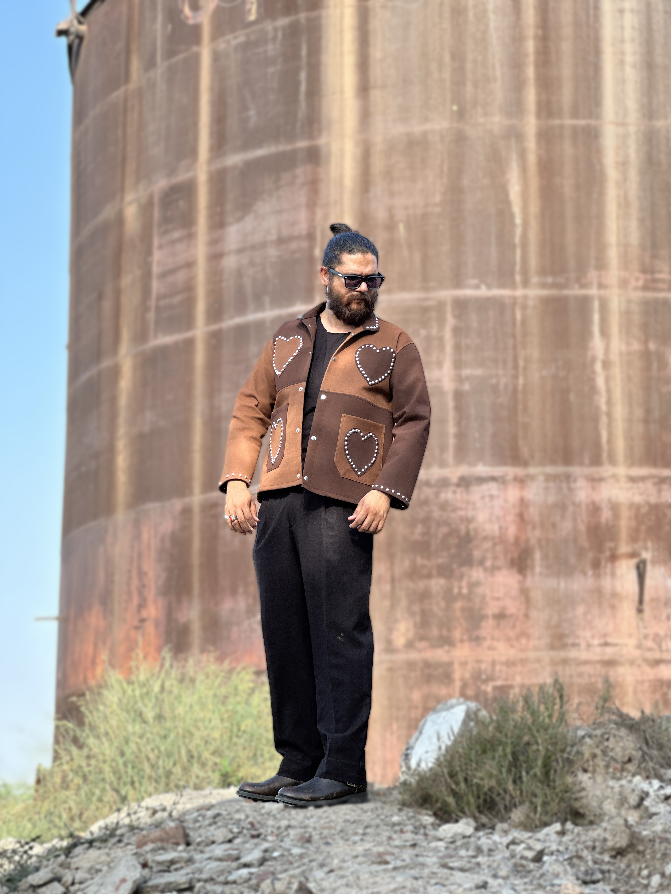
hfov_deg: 19.1
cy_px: 447
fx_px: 1990
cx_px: 336
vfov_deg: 25.3
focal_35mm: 77
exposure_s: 1/121
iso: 25
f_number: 2.8
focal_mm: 9
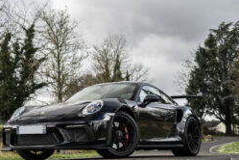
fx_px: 531
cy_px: 91
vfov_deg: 17.1
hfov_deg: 25.1
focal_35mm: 80
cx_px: 63
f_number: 2.8
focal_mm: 50
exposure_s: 1/1250
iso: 1000
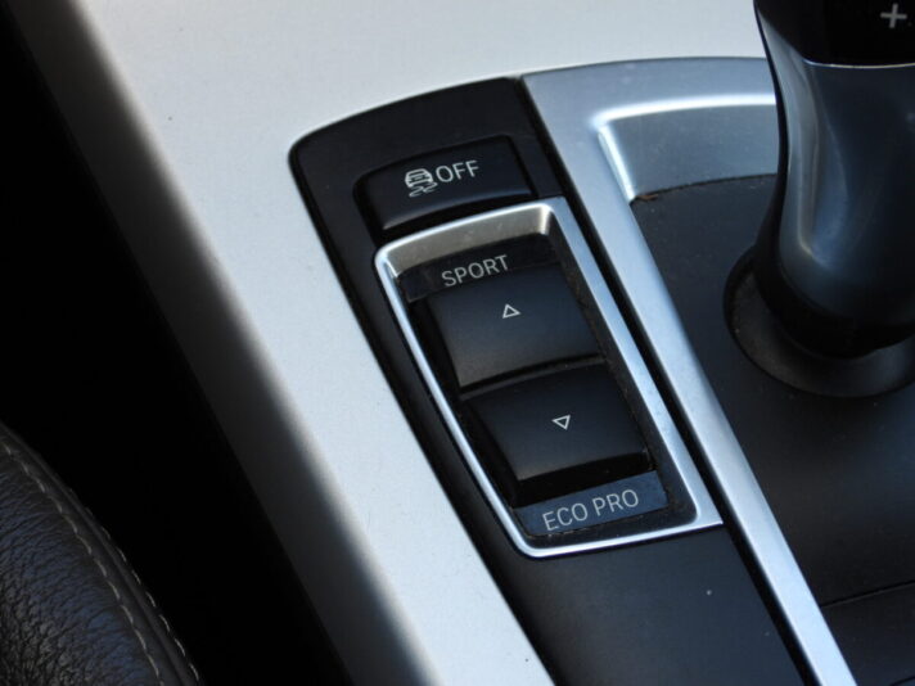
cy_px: 343
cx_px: 458
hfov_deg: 18.7
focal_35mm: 105
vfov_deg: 14.1
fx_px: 2775
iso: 110
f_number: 4
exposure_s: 1/60
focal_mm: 18.9
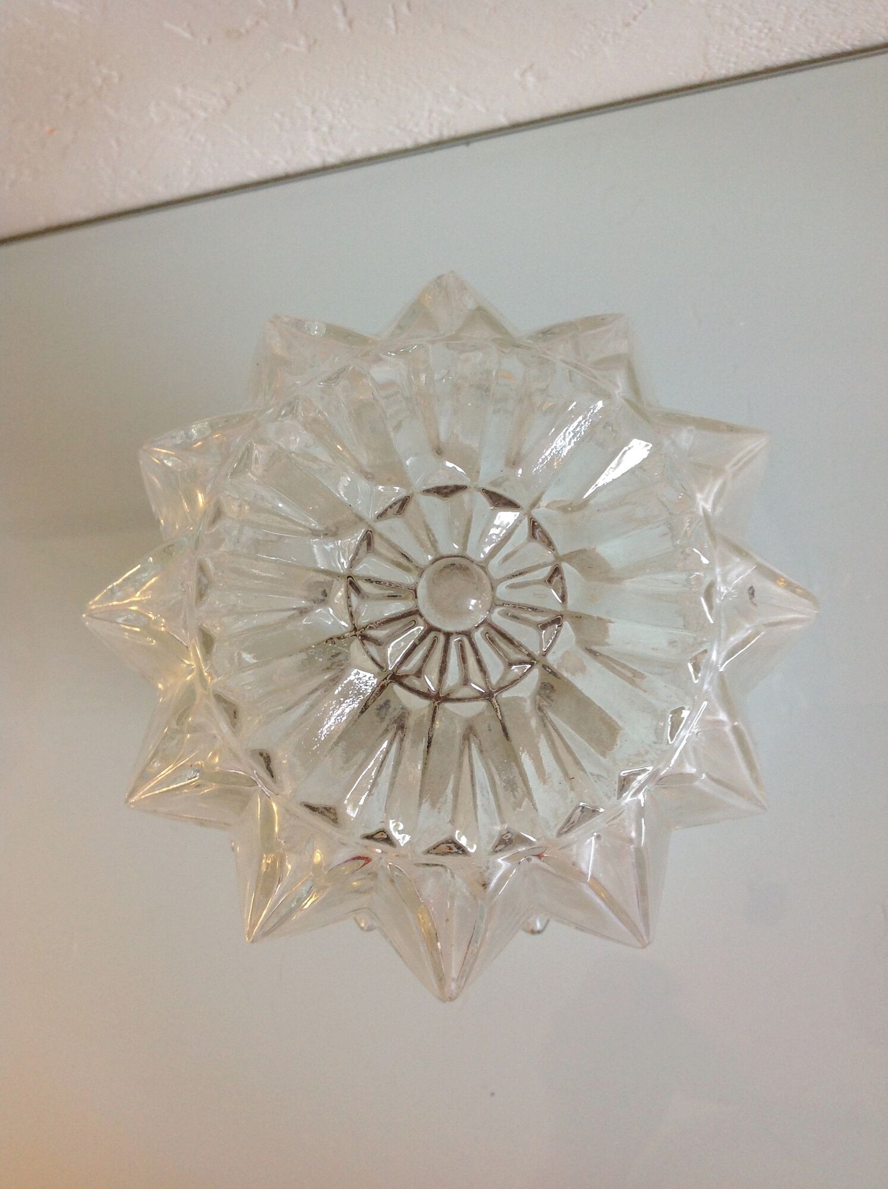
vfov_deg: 52.7
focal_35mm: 35
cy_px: 594
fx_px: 1200
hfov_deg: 40.6
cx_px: 444
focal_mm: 4.28
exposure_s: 1/15
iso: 64
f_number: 2.4
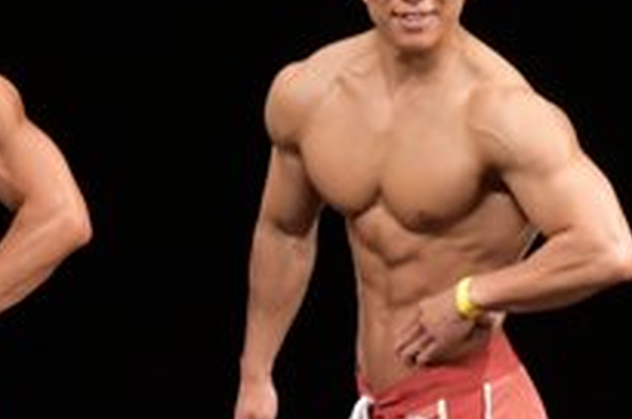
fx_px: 16914
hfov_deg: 2.1
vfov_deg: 1.4
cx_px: 381
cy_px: 407
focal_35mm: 965
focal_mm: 170
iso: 3200
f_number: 5.6
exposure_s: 1/400
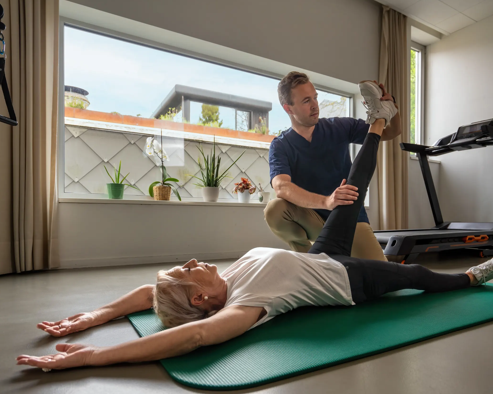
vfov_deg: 63.1
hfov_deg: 74.5
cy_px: 193
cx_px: 286
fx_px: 321
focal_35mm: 22
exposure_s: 1/160
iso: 500
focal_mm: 19
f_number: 4.5
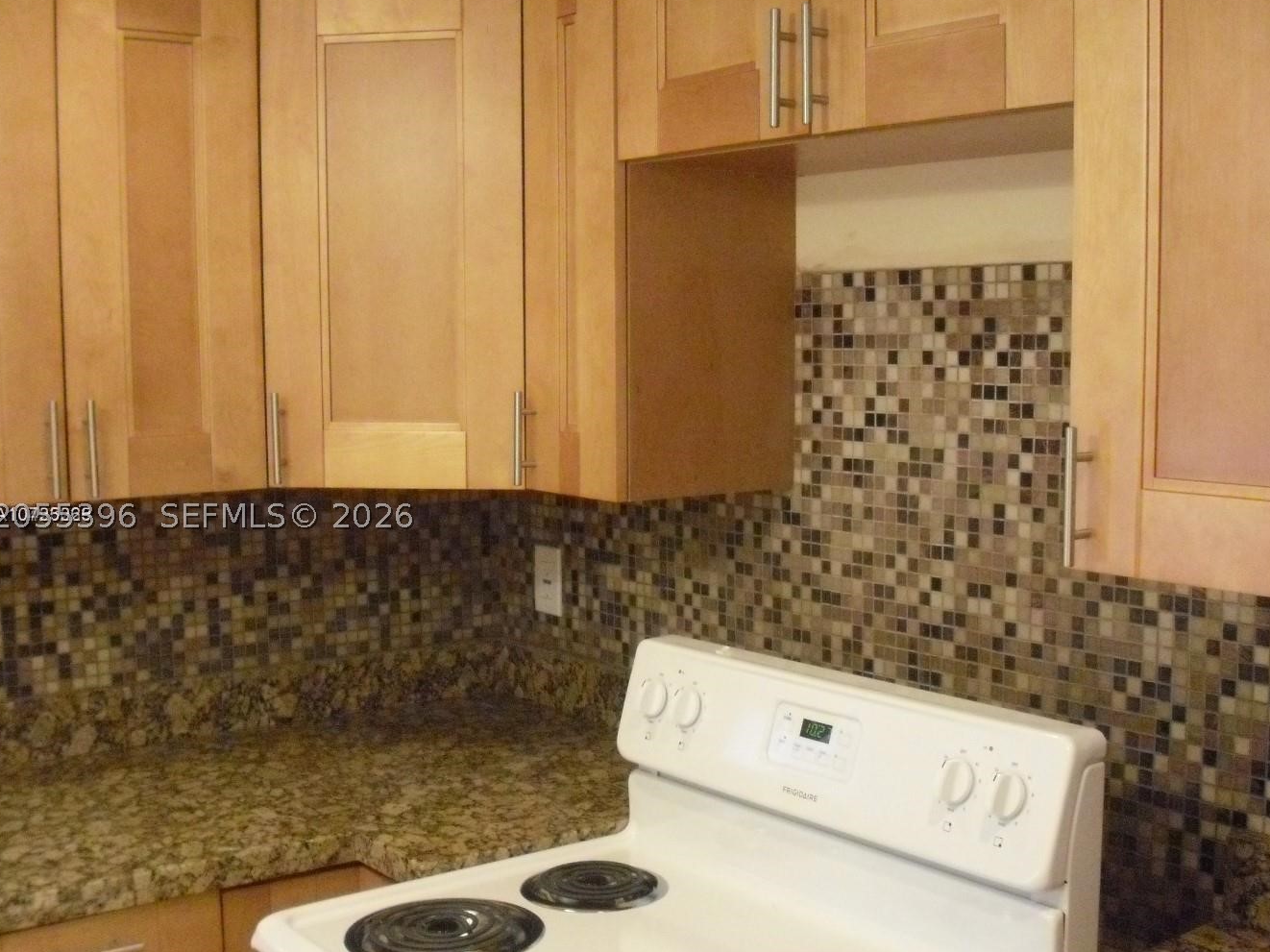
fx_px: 1687
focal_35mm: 46
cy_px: 516
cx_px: 708
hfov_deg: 41.2
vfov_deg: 31.5
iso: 800
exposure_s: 1/50
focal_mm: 6.2
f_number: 2.8
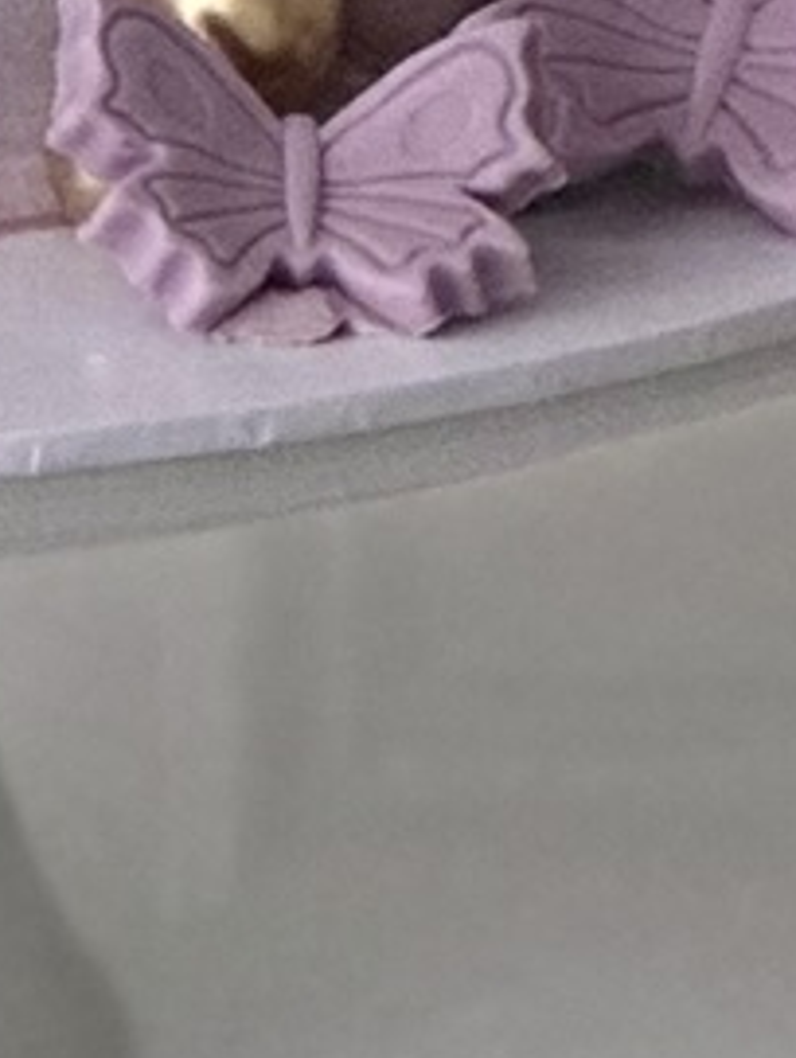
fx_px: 17772
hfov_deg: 2.6
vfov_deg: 3.3
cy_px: -2510
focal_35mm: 581
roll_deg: +0.6
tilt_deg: -8.5
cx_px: -620
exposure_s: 1/40
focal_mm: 9
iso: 320
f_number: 2.8
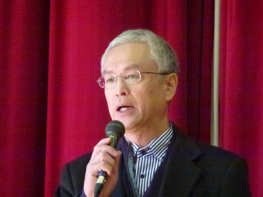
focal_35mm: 376
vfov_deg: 4.0
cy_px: 108
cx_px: 141
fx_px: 2857
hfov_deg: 5.3
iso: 1600
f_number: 5.8
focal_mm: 58.6
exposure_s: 1/60
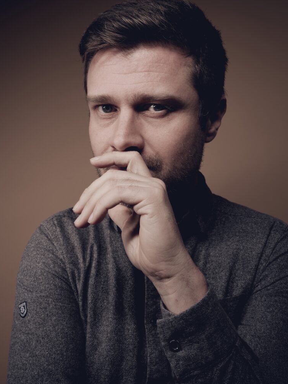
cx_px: 146
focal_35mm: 41
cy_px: 190
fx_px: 455
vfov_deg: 45.8
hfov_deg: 35.1
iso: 100
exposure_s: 1/125
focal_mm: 50
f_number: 16
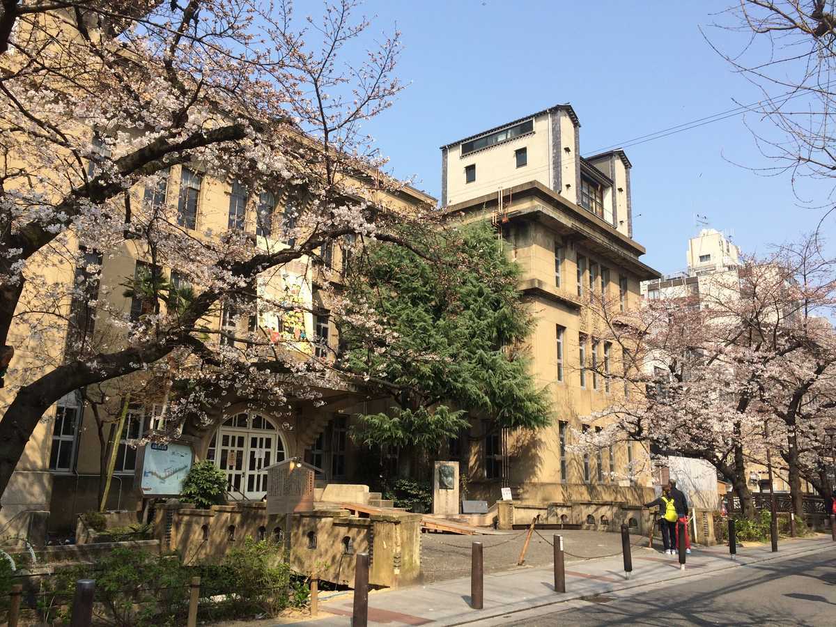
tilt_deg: +11.6
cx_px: 418
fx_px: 700
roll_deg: -0.3
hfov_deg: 61.7
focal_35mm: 29
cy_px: 314
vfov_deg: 48.2
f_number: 2.2
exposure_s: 1/1580
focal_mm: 4.15
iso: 32
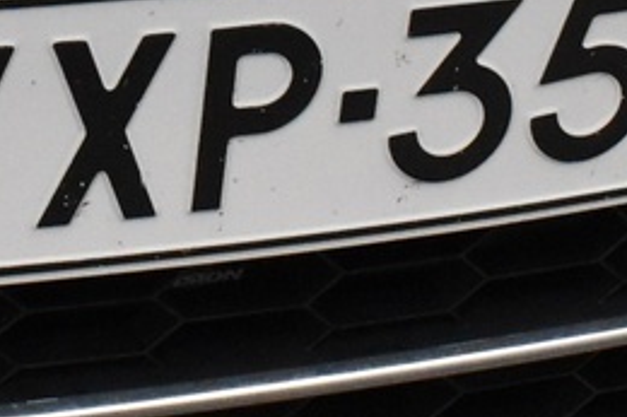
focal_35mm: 187
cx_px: -305
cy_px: -270
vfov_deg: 7.2
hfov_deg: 10.6
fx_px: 3255
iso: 3200
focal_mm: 20
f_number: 6.3
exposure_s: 1/160
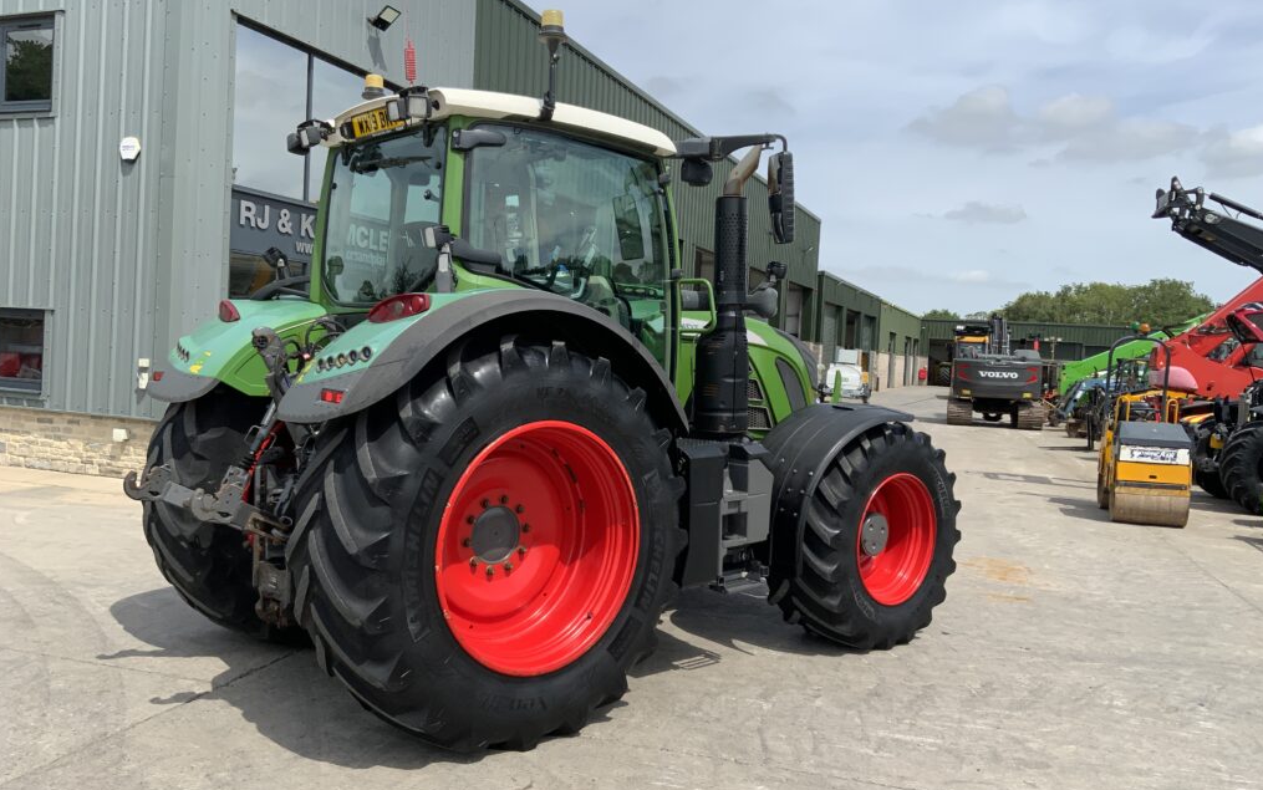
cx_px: 628
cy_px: 388
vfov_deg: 40.6
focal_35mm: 31
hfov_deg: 61.2
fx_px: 1067
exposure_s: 1/1984
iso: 20
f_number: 1.8
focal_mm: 3
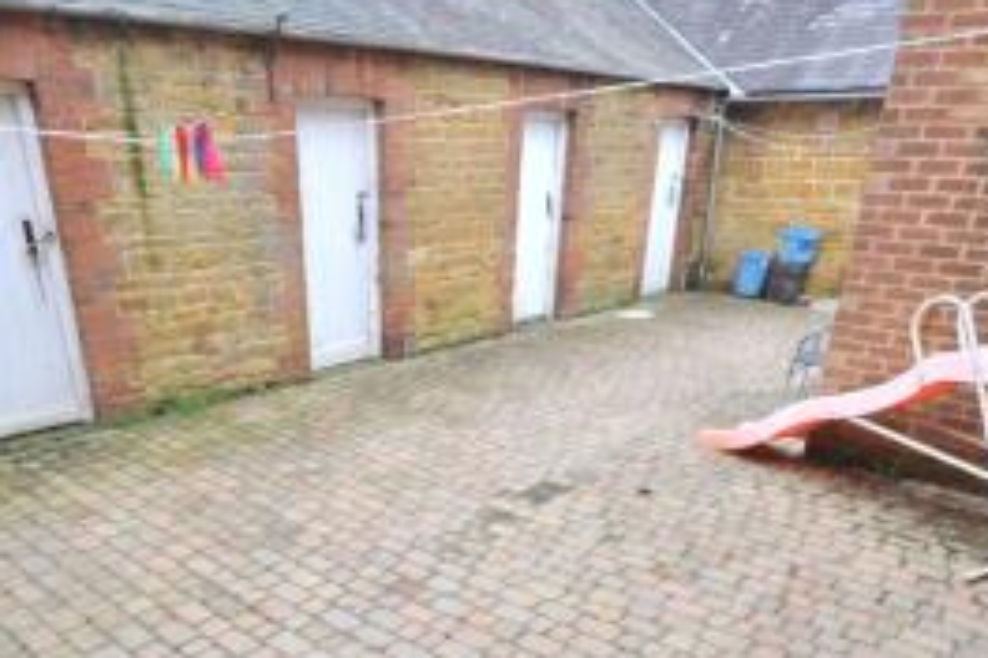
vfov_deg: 45.1
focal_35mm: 27
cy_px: 544
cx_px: 408
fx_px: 741
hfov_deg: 66.9
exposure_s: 1/100
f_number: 5
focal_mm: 10
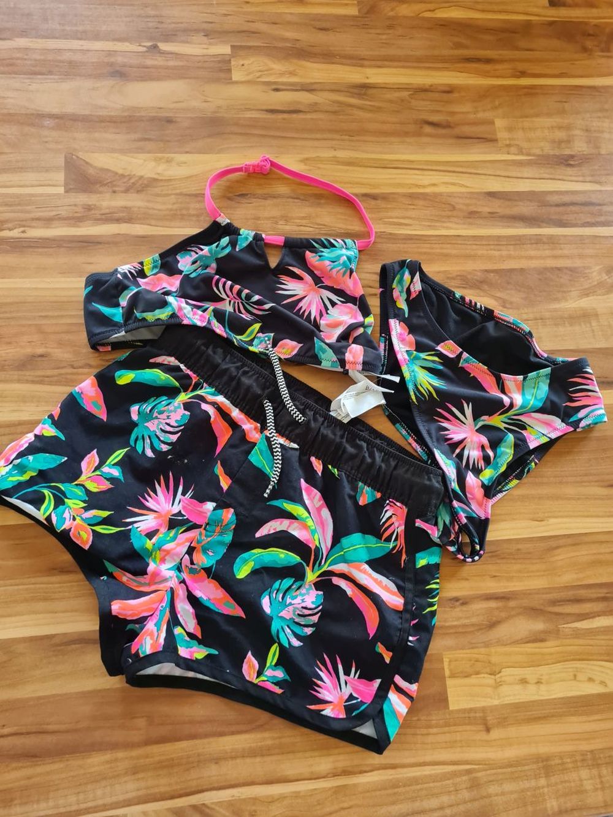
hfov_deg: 53.0
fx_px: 614
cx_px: 306
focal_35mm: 26
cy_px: 408
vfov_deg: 67.3
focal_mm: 5.4
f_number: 1.8
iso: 250
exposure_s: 1/50
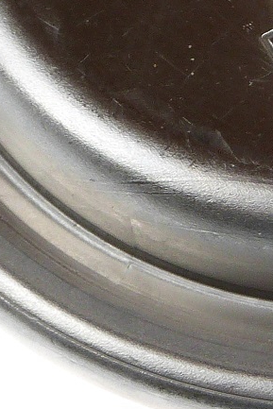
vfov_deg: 3.6
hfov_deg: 2.4
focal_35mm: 576
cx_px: 422
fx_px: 6546
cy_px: -78
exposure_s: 1/80
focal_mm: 21.6
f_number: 3.5
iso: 100
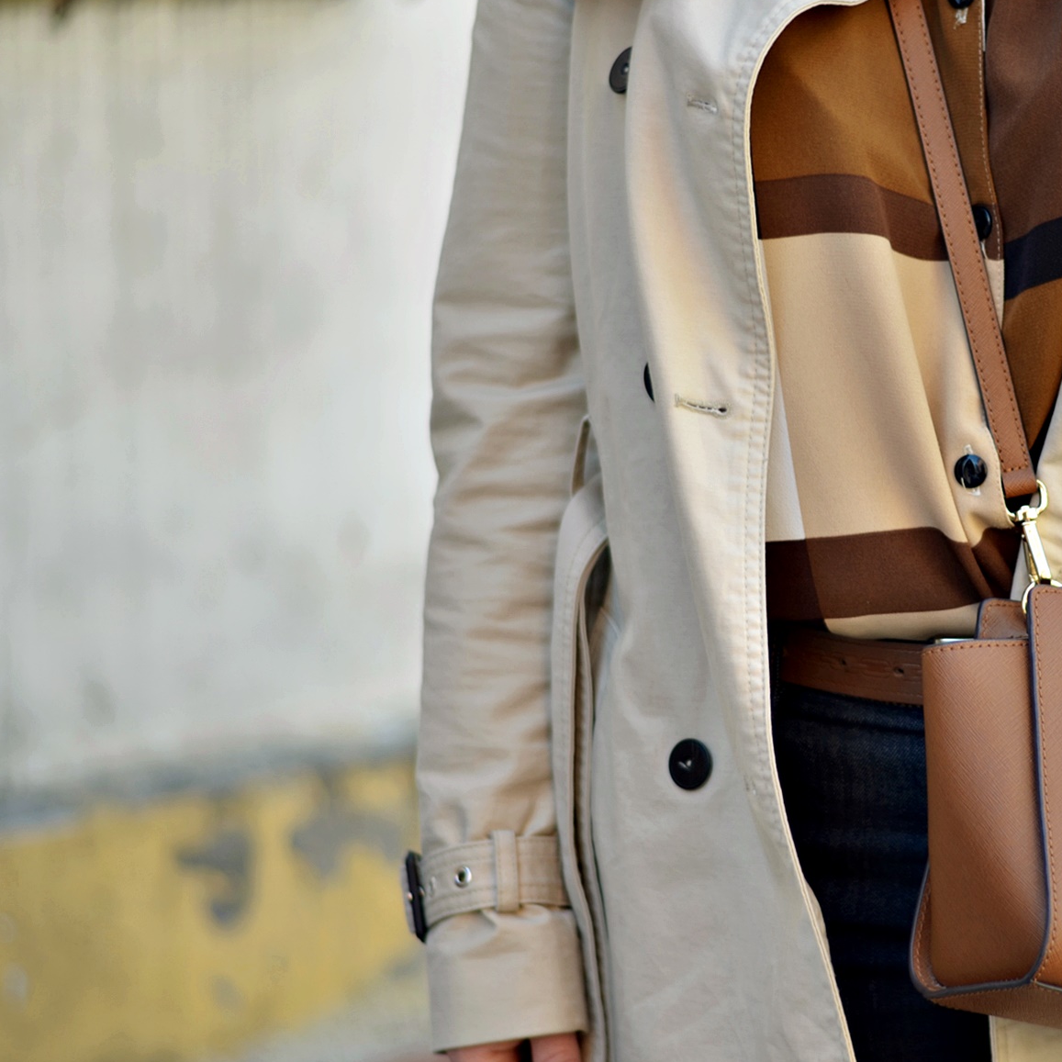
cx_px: 911
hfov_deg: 15.7
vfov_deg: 15.8
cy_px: 463
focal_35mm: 110
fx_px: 3818
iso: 100
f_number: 1.8
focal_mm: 50
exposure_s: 1/400
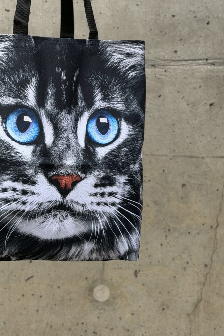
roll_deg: +1.2
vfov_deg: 24.8
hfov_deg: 16.8
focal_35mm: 81
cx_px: 56
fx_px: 756
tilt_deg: -6.1
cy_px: 91
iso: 80
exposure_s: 1/553
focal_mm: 6.76
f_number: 1.78
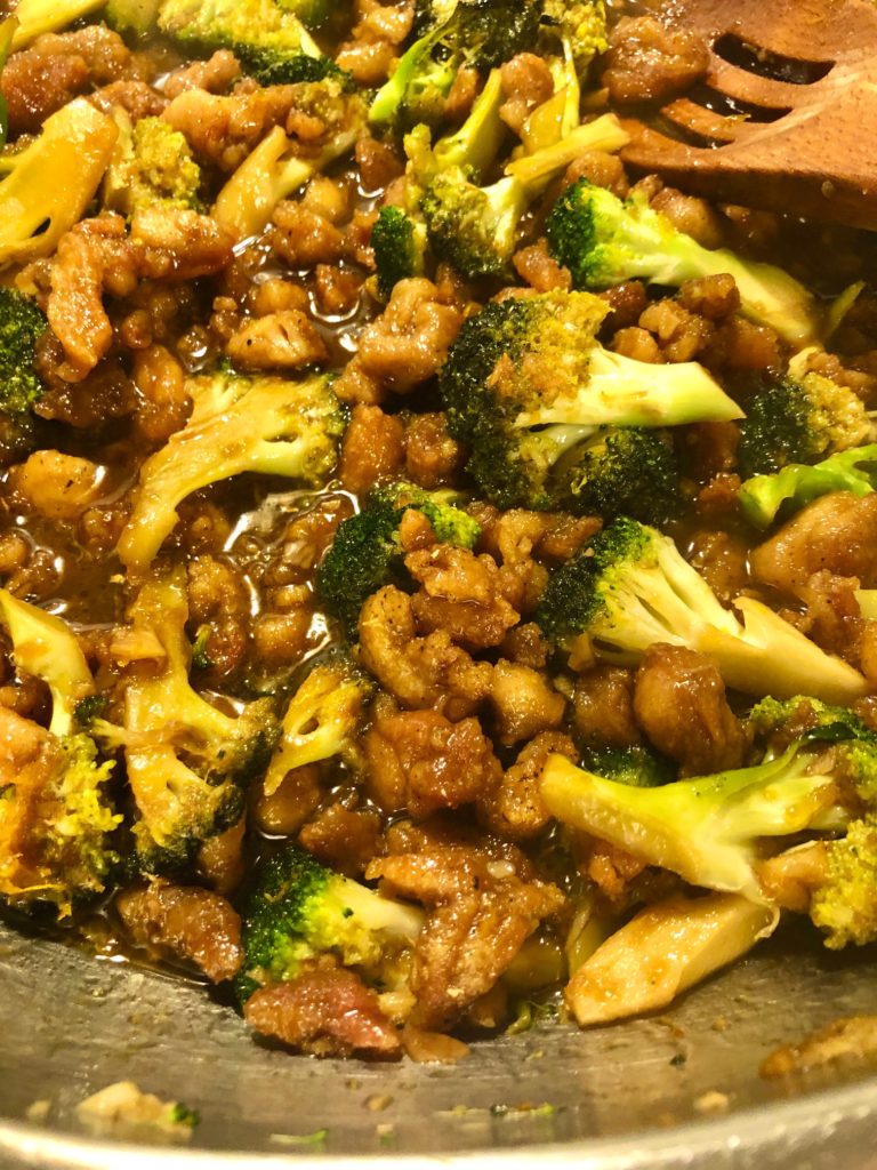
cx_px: 438
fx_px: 946
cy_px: 585
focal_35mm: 28
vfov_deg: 63.4
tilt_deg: -60.2
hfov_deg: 49.7
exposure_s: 1/15
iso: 100
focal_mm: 3.99
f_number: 1.8
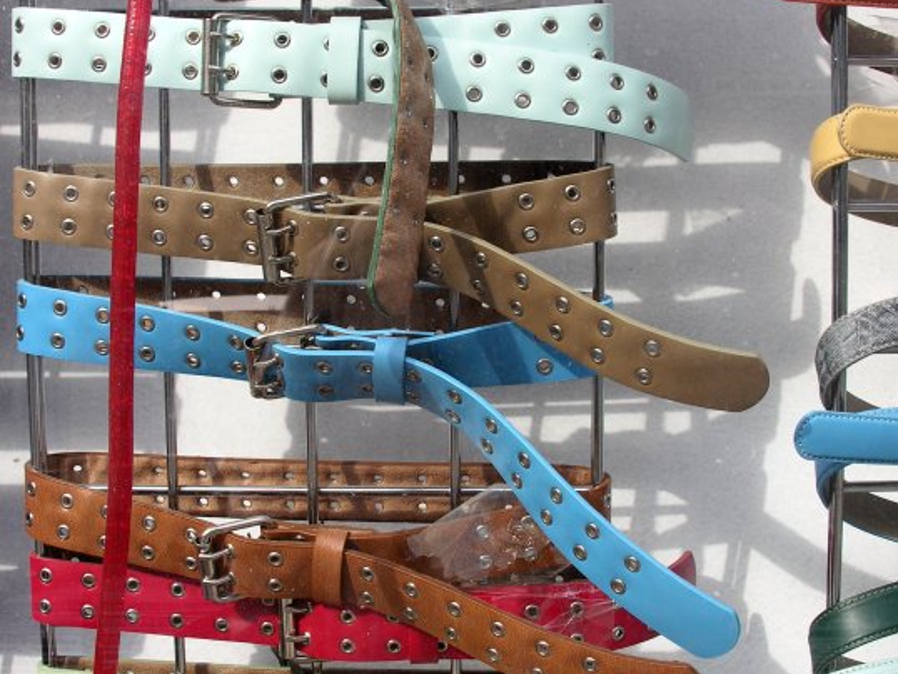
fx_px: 1350
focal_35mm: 52
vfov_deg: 28.1
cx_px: 454
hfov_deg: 36.8
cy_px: 352
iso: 50
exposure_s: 1/110
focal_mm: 8.9
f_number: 5.6
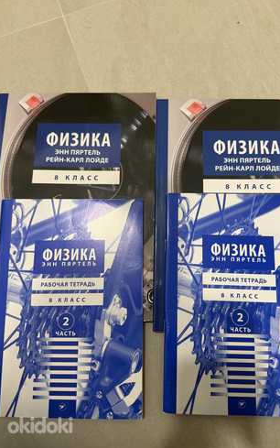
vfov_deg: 70.4
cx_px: 153
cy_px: 228
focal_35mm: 26
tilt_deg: -77.8
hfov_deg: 47.6
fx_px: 317
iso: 160
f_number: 1.78
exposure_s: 1/50
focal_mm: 6.76
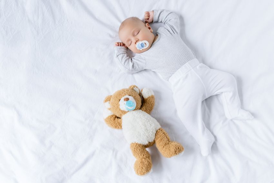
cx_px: 137
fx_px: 381
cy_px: 92
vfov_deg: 27.0
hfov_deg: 39.6
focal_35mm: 50
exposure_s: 1/160
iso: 320
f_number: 2.8
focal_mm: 50
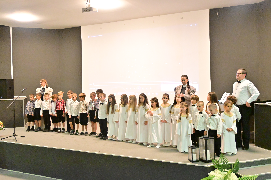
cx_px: 136
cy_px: 88
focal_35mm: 36
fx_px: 267
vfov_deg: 37.3
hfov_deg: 53.8
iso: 8000
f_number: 3.8
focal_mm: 23
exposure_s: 1/100
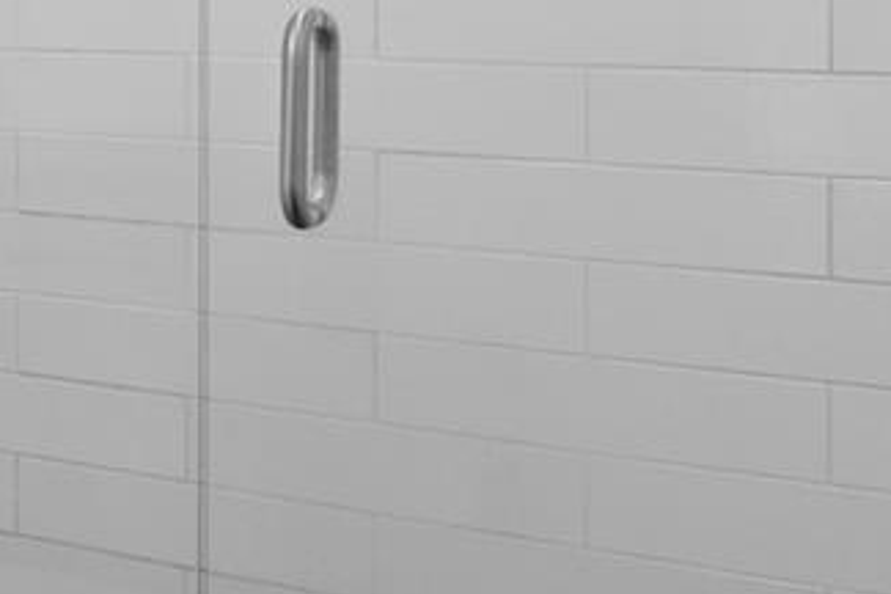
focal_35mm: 74
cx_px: -663
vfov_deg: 17.6
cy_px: -118
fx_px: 1831
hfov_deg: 20.4
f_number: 8
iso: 320
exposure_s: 1/1.25
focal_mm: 10
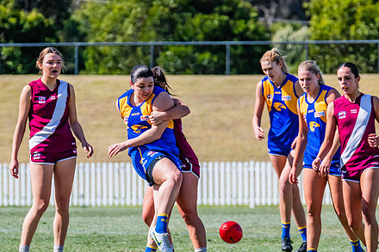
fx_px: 6440
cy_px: 162
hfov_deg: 3.4
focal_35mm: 612
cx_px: 176
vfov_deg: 2.2
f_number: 10
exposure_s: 1/1600
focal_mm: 360
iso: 800
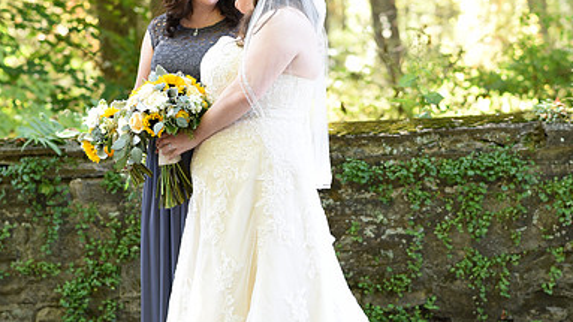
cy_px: 150
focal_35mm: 135
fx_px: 2050
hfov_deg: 15.9
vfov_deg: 9.0
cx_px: 288
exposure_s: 1/200
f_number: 3.2
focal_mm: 85
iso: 500
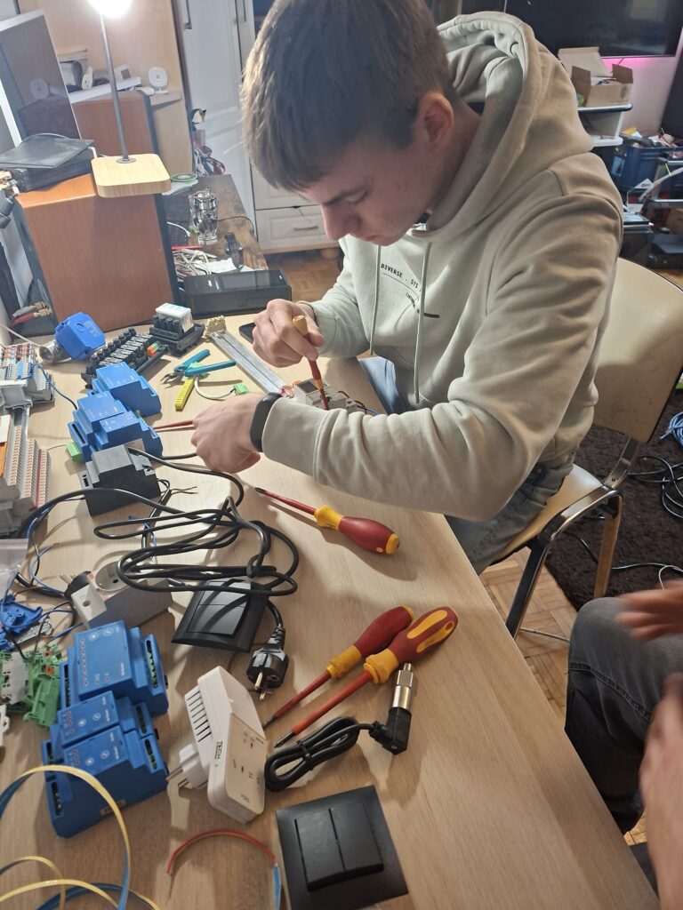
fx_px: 605
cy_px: 455
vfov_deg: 73.9
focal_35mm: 23
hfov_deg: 58.9
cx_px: 342
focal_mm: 5.54
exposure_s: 1/50
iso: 250
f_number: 1.8
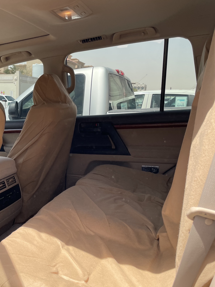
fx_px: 290
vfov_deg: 52.6
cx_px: 31
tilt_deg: -8.7
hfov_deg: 38.5
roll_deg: -1.5
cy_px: 144
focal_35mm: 35
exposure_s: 1/682
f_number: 1.6
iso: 32
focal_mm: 4.2
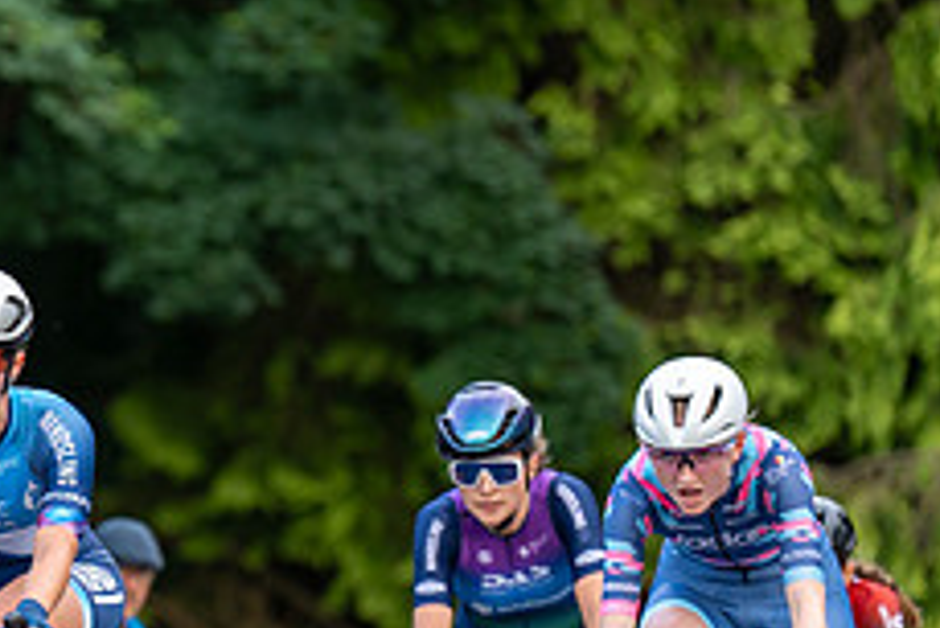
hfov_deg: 4.9
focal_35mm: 417
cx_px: -181
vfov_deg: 3.3
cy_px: 421
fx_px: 10895
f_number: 2.8
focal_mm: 165
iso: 640
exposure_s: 1/500
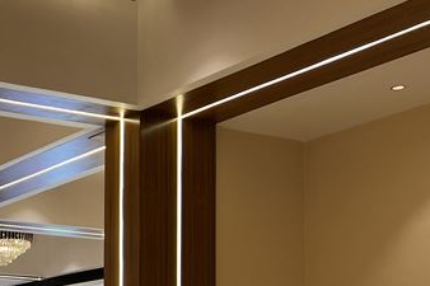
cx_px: -122
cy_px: 355
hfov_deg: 22.7
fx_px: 955
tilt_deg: +2.8
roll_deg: -0.4
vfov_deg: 16.3
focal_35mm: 80
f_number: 1.5
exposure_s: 1/100
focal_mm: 5.7
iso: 32
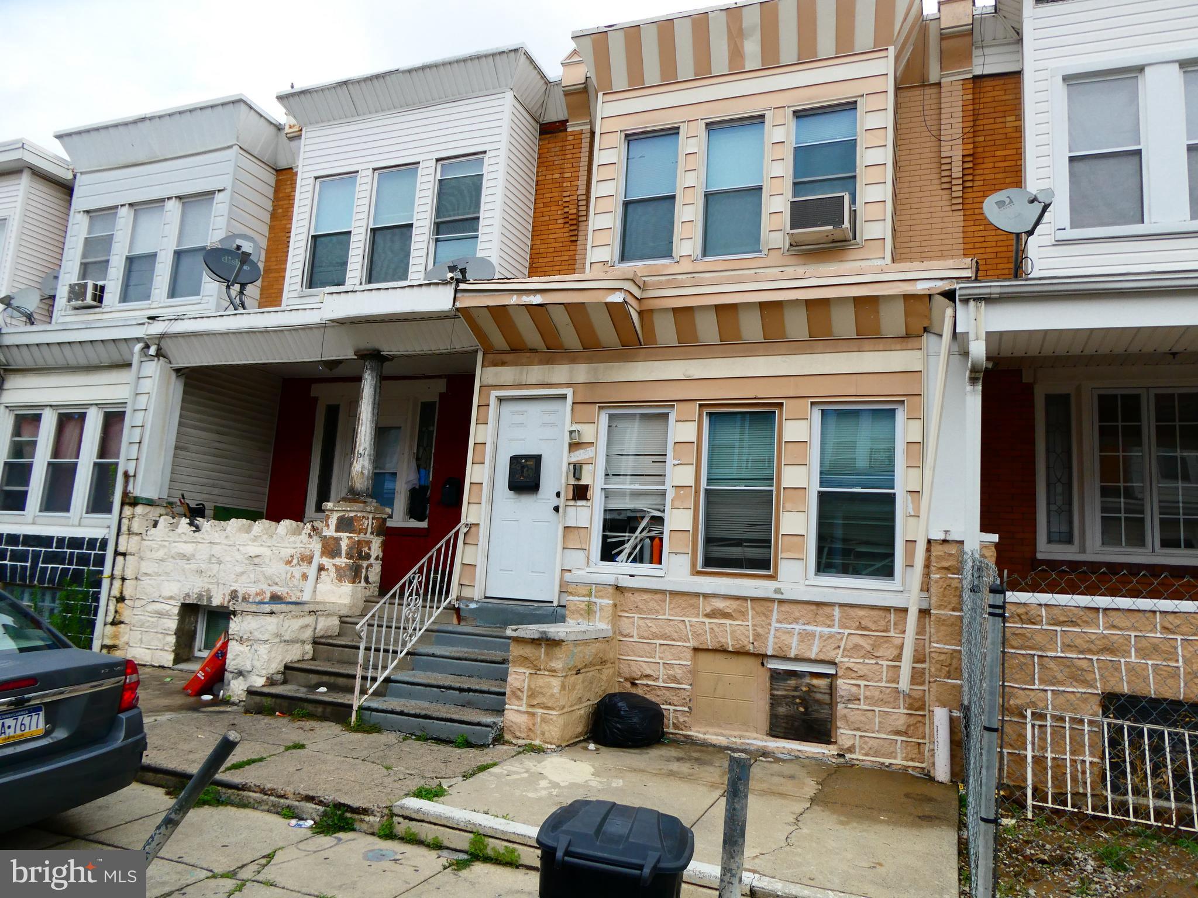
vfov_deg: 56.8
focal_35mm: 24
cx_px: 599
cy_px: 449
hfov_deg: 71.6
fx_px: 831
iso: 80
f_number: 3.3
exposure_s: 1/800
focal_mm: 4.3
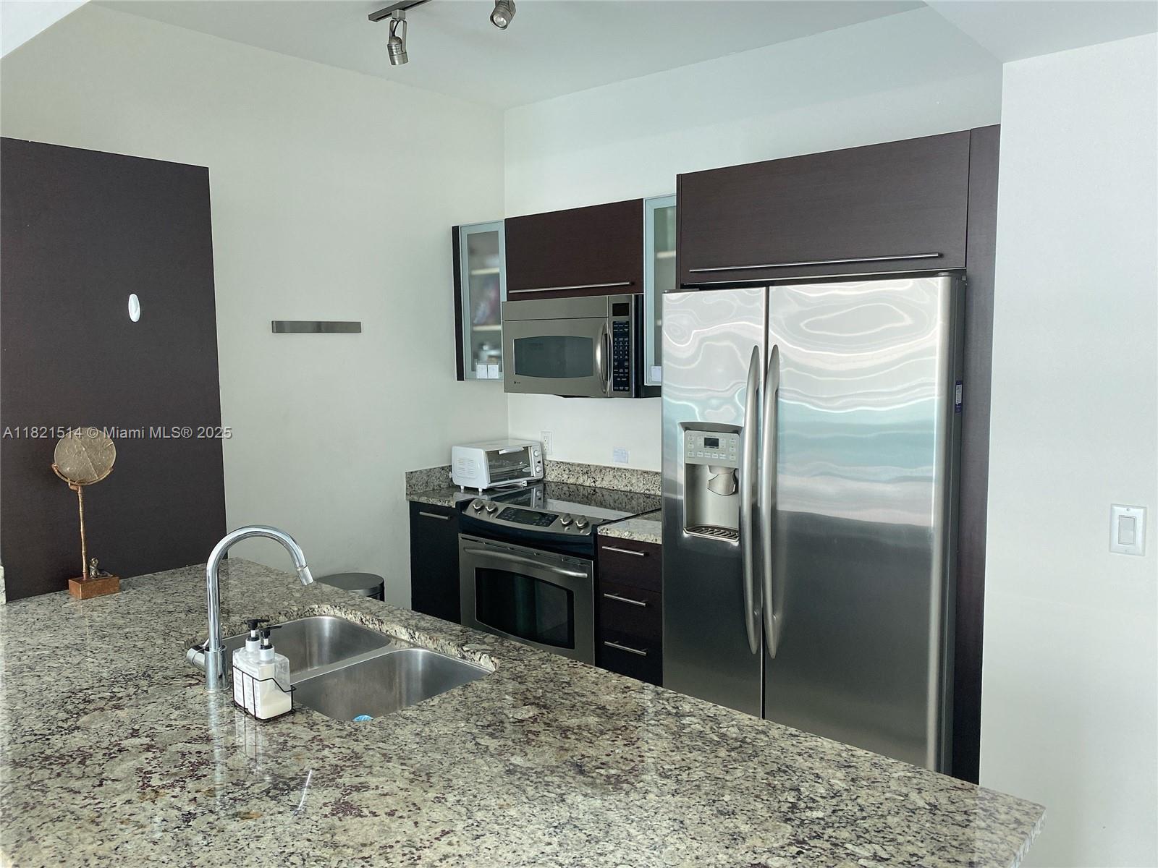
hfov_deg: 67.3
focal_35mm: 26
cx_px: 579
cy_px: 434
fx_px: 870
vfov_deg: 53.1
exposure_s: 1/83
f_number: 1.8
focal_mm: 4.25
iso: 125
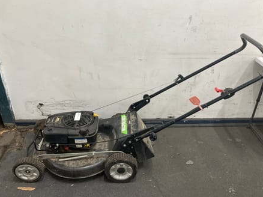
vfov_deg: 44.1
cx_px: 138
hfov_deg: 56.8
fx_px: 243
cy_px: 102
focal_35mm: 32
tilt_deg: -31.6
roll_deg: -2.3
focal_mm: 3.99
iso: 80
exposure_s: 1/50
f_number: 1.8
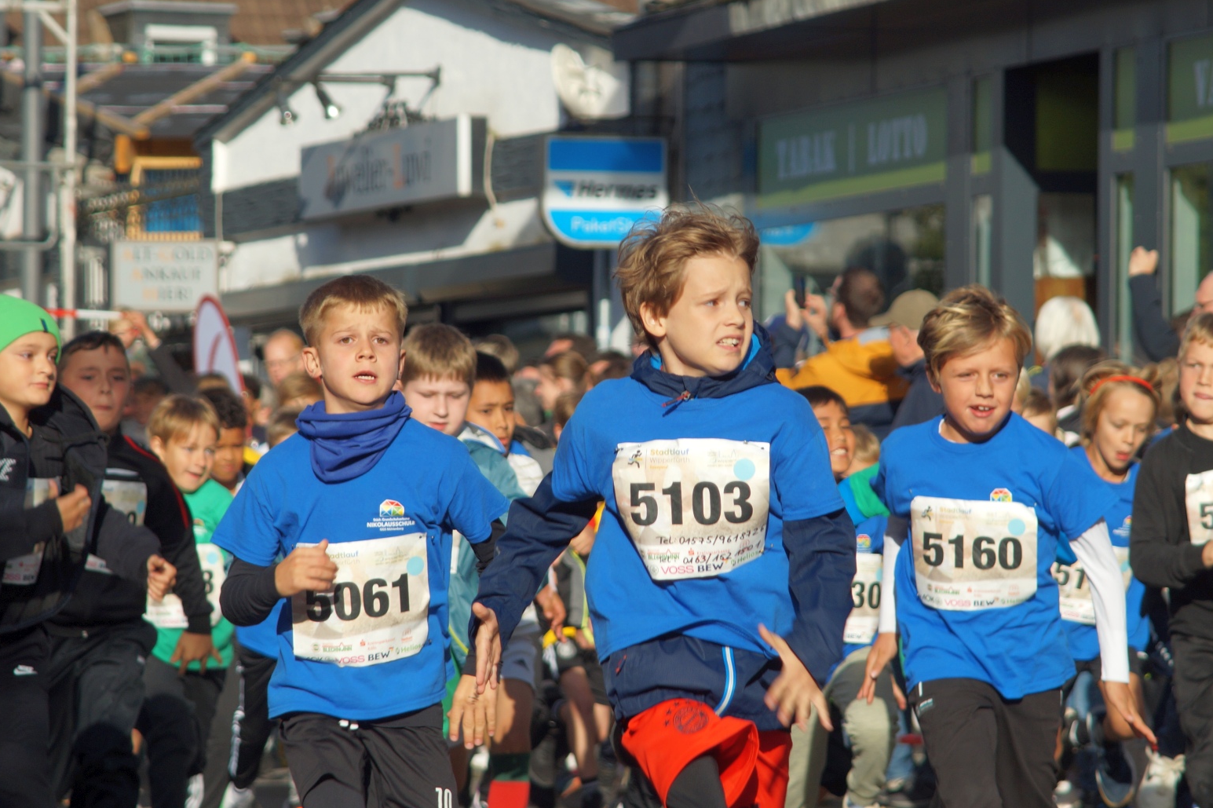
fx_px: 8475
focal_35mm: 252
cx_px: 655
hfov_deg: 8.2
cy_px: 347
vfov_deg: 5.5
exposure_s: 1/400
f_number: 7.1
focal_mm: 135
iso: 100
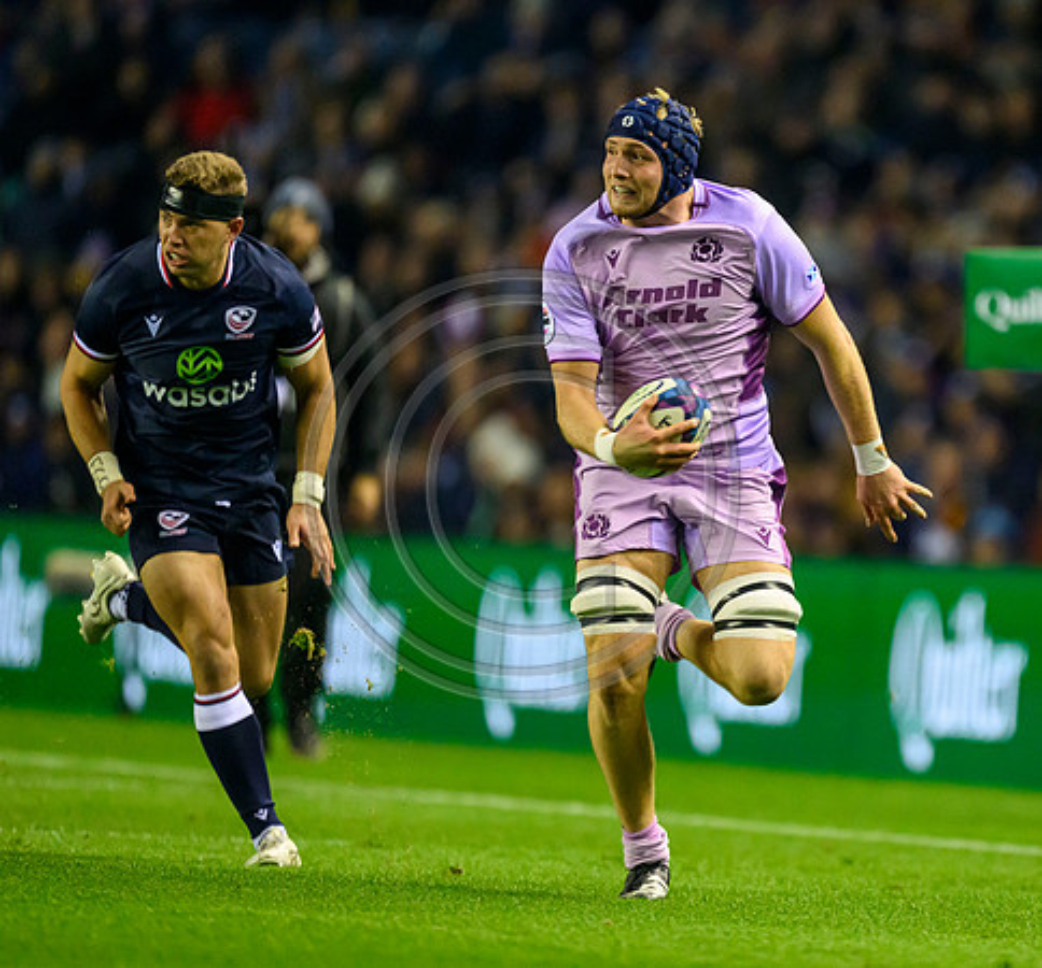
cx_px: 805
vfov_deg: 2.2
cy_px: 523
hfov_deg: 2.3
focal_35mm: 774
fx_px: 25438
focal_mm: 560
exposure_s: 1/1000
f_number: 4
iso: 8000
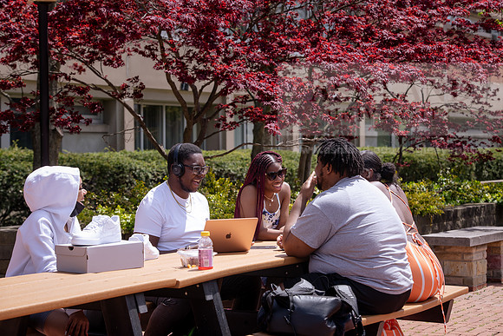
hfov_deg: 21.5
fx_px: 1328
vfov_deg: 14.4
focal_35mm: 95
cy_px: 168
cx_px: 252
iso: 160
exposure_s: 1/400
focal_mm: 95
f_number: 6.3
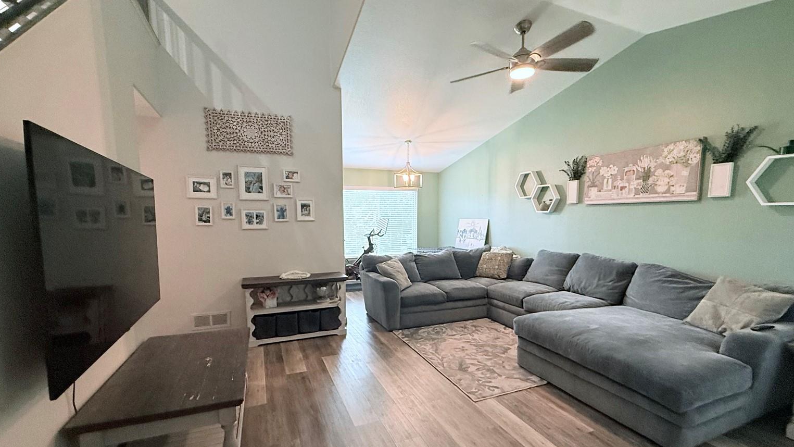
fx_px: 337
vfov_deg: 66.8
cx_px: 396
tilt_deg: -6.3
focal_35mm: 16
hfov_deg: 99.4
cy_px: 254
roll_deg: +0.3
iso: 320
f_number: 2.2
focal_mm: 2.22
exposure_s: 1/60
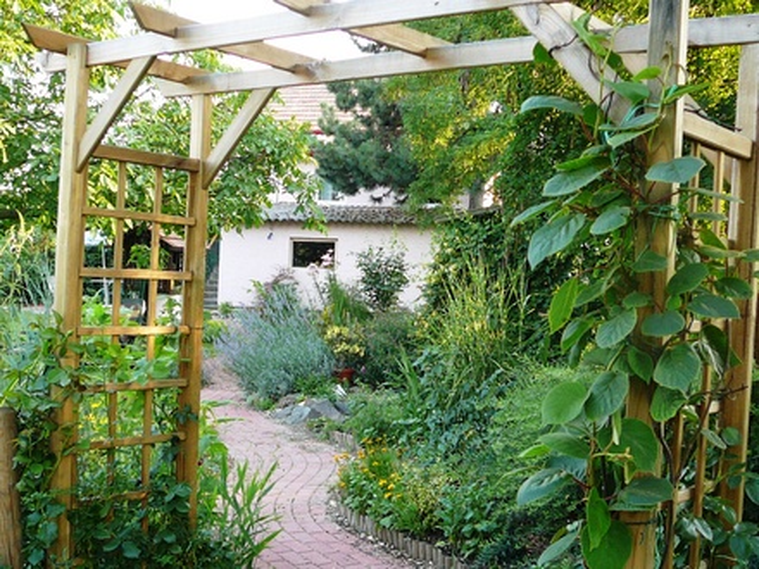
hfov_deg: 52.6
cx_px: 380
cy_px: 284
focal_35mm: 35
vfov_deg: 40.7
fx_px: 767
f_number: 2.8
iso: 100
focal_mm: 5.2
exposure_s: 1/60
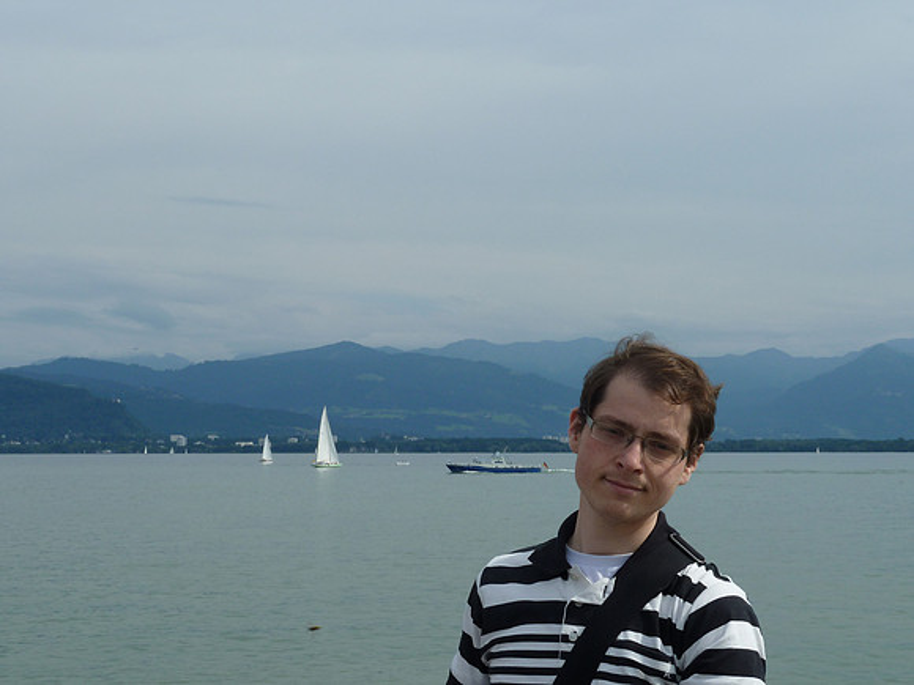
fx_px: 1901
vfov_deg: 20.4
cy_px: 342
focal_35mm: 72
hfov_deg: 27.0
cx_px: 457
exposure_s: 1/500
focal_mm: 11.9
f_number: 5.6
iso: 80
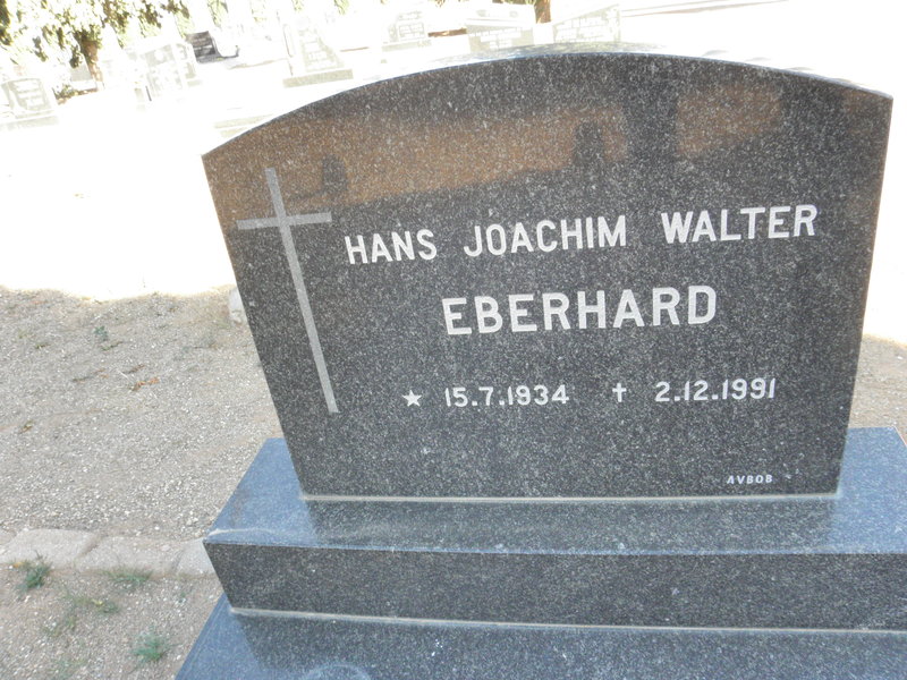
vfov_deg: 53.1
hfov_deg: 67.3
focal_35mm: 26
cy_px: 340
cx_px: 454
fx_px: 681
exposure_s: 1/60
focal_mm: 4.6
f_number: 6.3
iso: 200
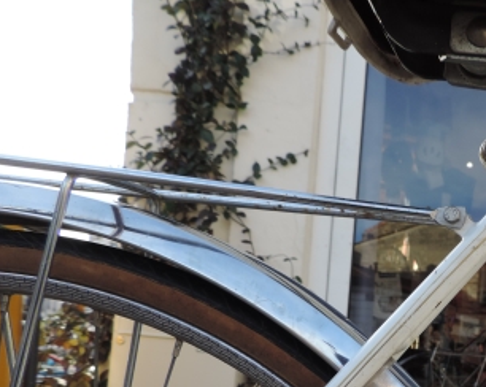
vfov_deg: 31.1
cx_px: 454
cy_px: 351
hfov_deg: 37.3
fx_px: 661
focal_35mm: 46
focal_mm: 4.3
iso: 80
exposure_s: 1/250
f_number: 3
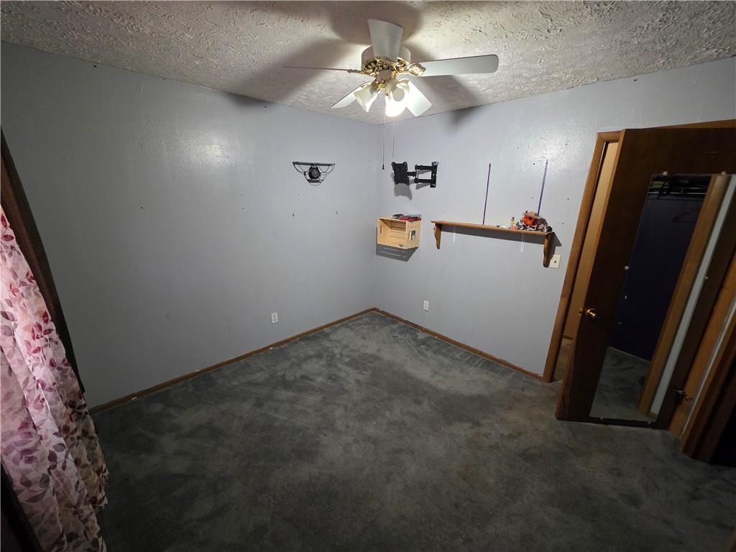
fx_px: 276
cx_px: 368
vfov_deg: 89.9
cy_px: 276
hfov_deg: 106.2
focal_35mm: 13
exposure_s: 1/60
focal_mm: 2.2
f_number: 1.9
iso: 640
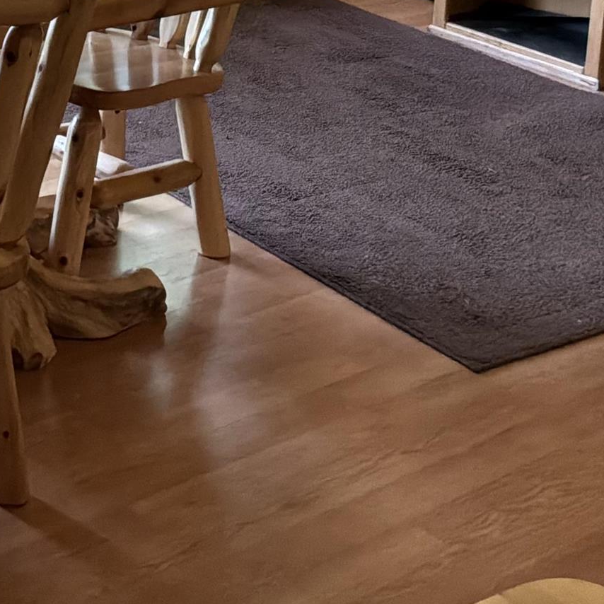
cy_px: -108
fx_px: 1757
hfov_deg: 18.9
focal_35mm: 89
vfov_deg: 18.5
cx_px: -30
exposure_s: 1/60
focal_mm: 3
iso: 100
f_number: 1.8
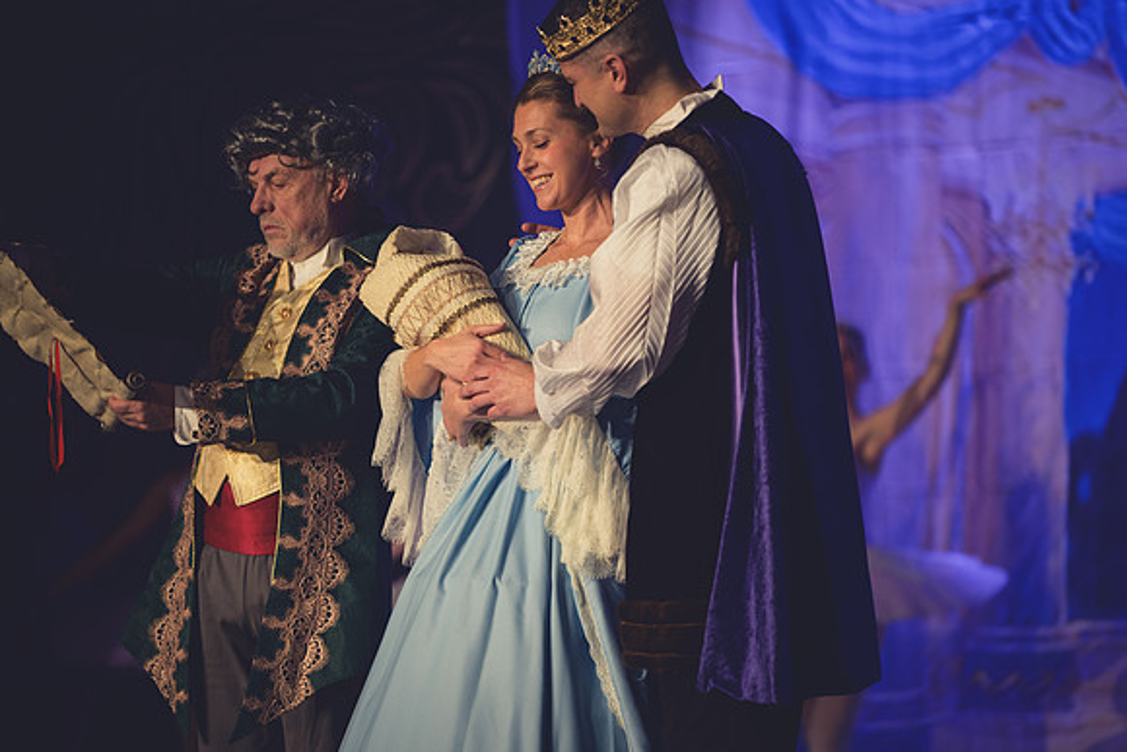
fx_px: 6262
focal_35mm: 200
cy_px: 376
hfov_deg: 10.3
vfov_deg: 6.9
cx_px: 564
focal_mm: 200
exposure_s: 1/320
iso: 1400
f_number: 2.8
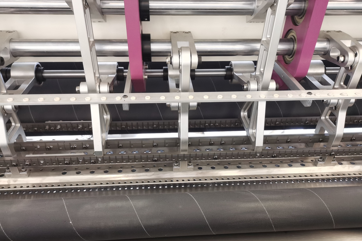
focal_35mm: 29
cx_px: 180
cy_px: 139
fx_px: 292
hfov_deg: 63.7
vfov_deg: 44.8
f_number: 1.8
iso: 250
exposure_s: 1/50
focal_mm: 5.58
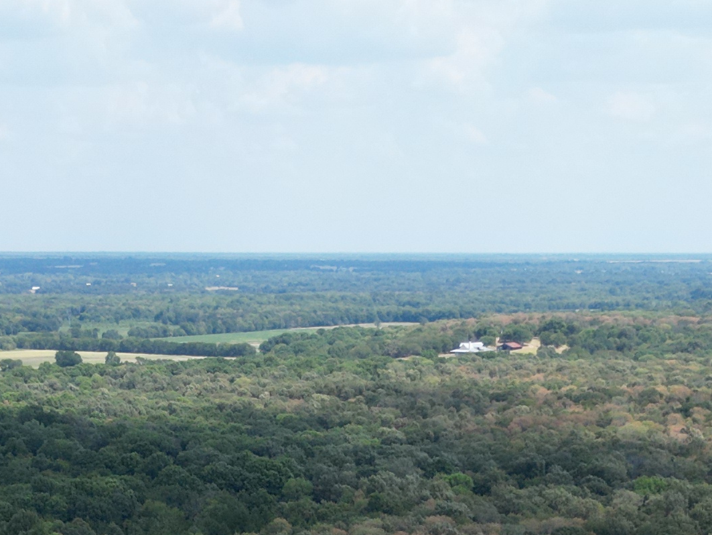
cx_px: 217
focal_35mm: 91
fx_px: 1872
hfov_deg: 21.4
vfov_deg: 14.6
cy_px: 901
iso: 140
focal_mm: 6.72
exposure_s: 1/2500
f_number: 1.7
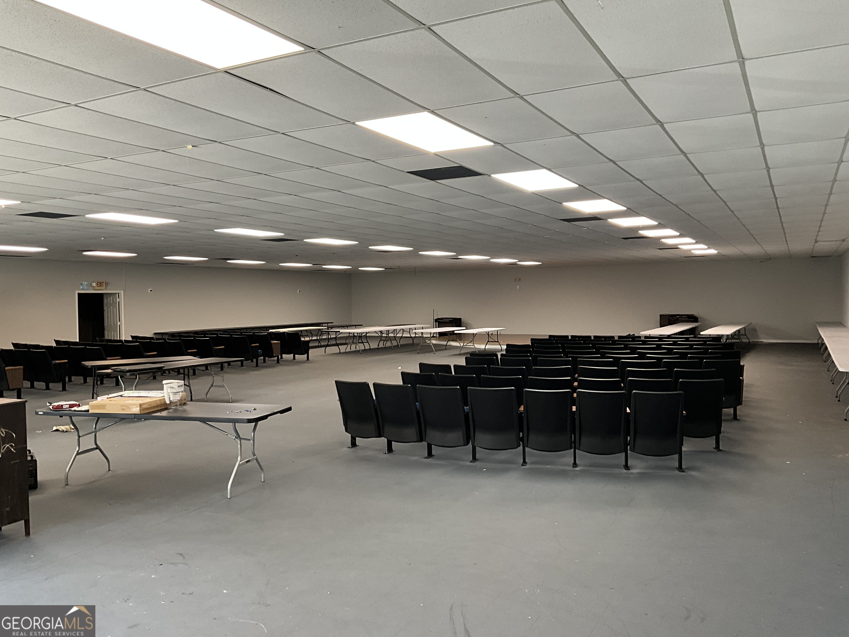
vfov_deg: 48.2
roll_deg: +0.2
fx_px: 711
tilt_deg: -2.3
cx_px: 424
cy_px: 318
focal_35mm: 29
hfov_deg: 61.7
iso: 80
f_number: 1.8
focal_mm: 3
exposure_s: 1/60
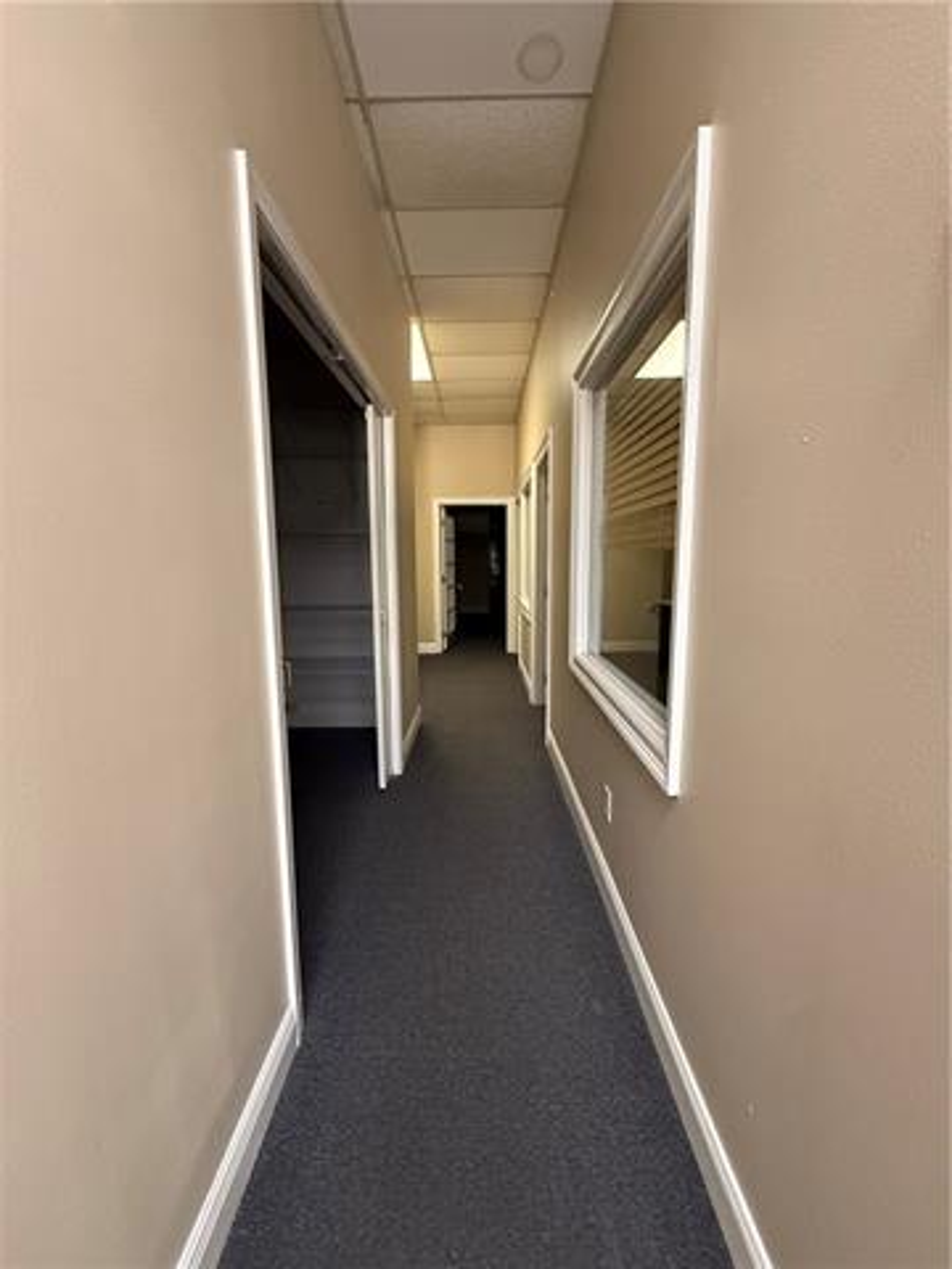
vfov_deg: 102.1
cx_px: 476
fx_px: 513
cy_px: 634
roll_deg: +0.4
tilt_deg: -8.6
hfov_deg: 85.7
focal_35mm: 14
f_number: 2.2
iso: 640
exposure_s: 1/60
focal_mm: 2.22
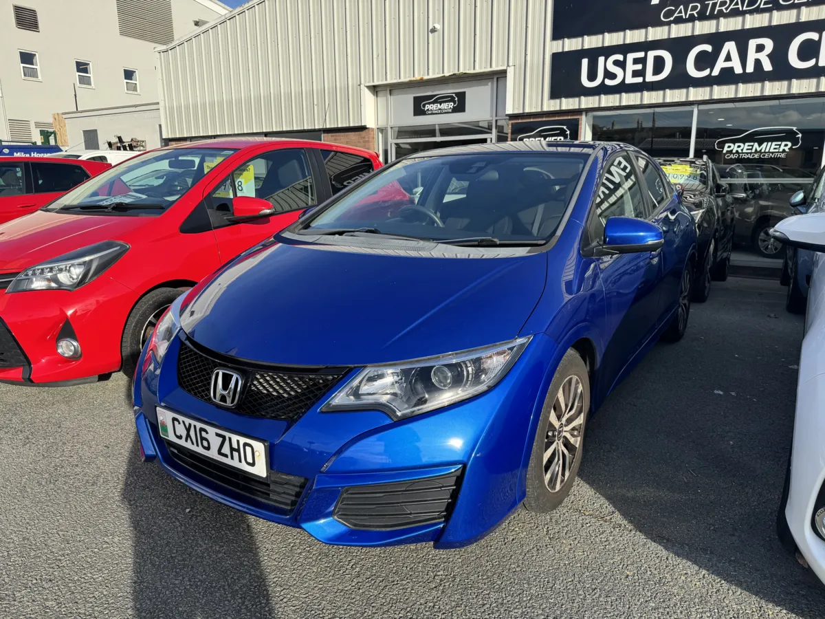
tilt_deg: -12.3
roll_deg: +0.8
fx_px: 572
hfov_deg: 71.6
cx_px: 412
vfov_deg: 56.8
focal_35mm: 24
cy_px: 310
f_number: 1.78
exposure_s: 1/1980
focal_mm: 6.76
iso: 80
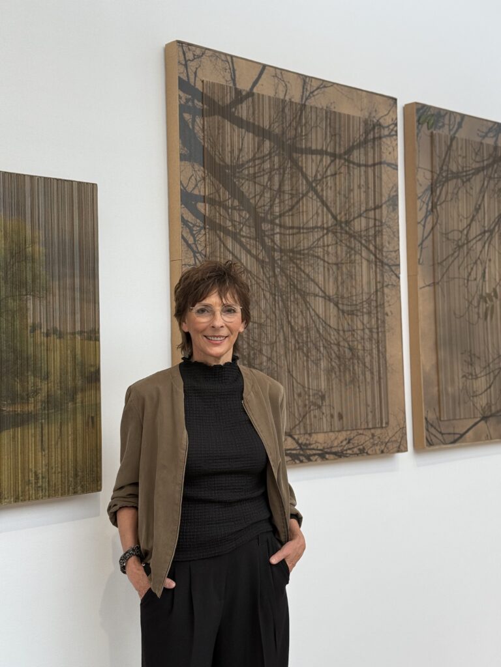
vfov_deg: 39.7
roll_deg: +1.1
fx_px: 926
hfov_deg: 30.3
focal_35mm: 48
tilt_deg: +1.0
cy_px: 334
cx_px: 250
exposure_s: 1/415
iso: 80
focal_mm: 6.76
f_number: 1.78
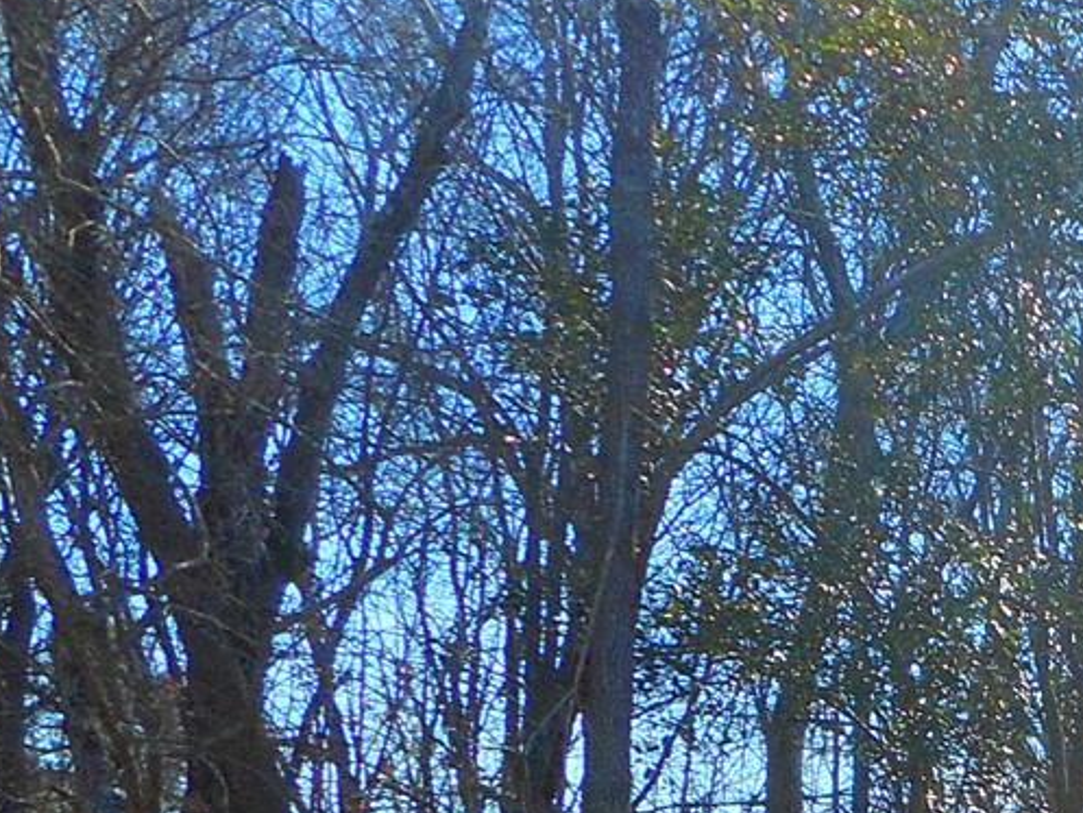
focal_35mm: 103
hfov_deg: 15.9
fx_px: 3223
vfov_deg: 13.6
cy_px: 1188
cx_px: 2024
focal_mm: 4.5
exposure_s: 1/320
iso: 80
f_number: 3.7
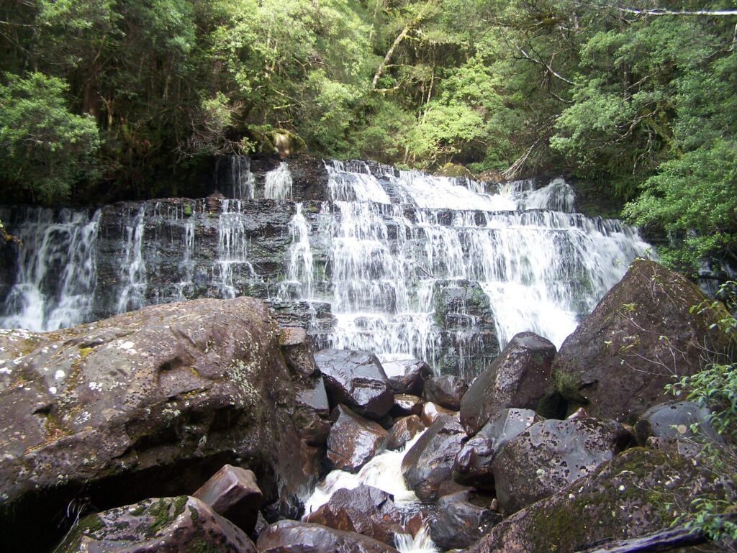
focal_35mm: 38
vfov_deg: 37.8
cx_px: 368
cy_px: 276
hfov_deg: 49.0
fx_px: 809
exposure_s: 1/30
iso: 100
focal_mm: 6.3
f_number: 2.8
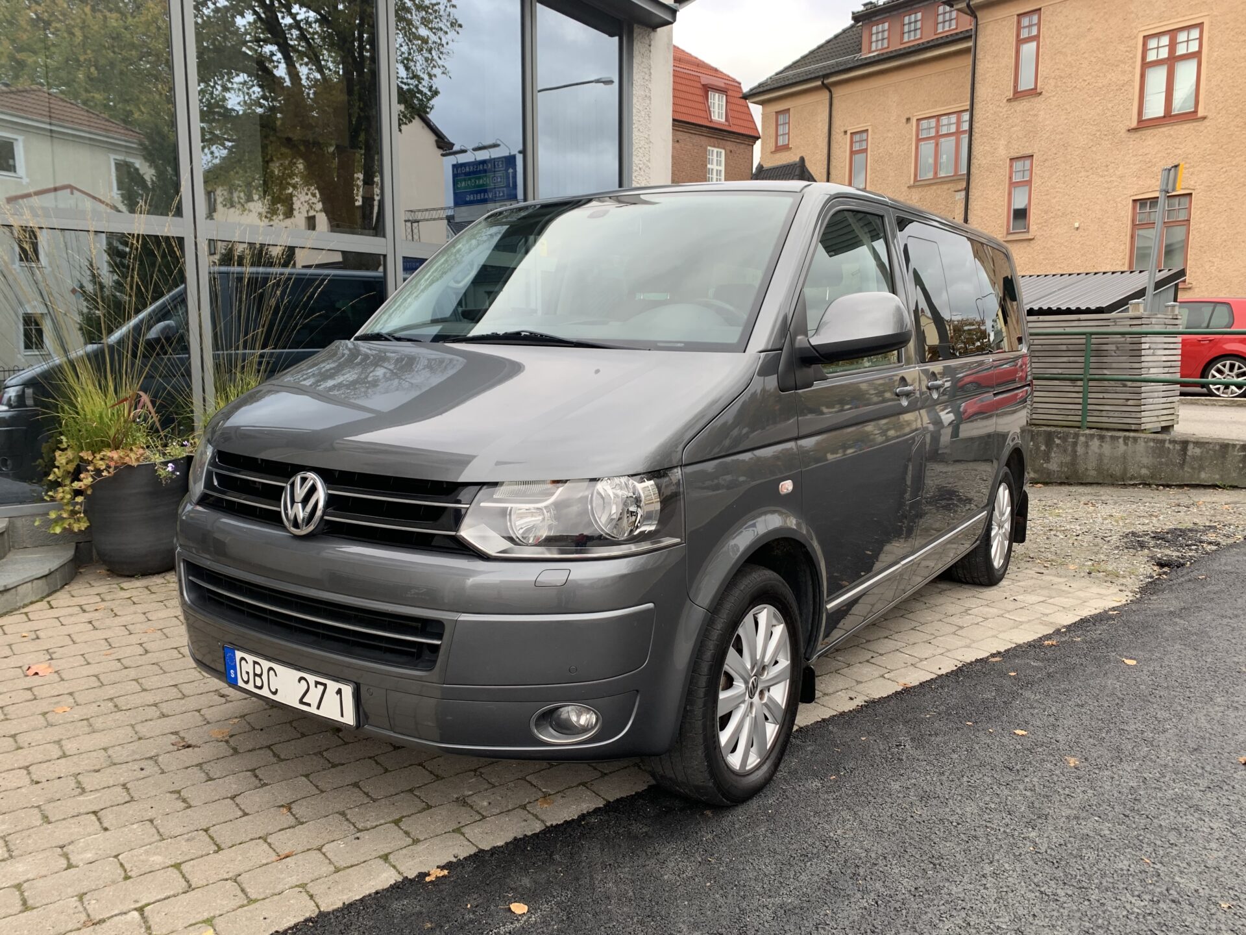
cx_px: 623
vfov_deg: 53.1
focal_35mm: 26
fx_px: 936
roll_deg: -0.7
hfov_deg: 67.3
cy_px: 468
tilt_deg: -6.5
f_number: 1.8
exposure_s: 1/122
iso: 25
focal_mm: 4.25
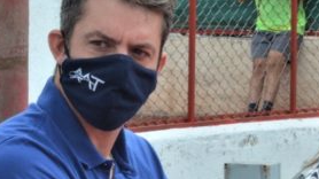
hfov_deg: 5.0
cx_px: 280
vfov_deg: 2.8
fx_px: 3660
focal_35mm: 433
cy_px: 124
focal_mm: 100
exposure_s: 1/60
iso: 250
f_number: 22
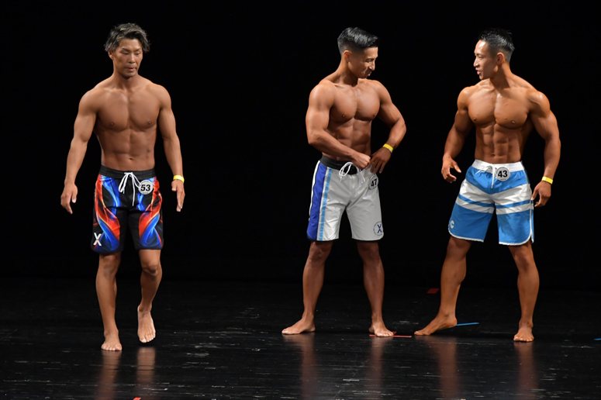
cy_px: 200
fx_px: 5006
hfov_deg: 6.9
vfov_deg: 4.6
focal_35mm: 300
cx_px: 300
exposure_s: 1/400
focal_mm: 200
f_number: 5.6
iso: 3200
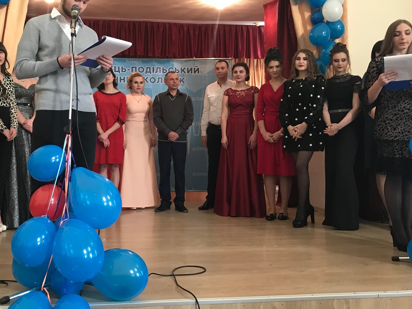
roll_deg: +0.0
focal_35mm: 37
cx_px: 168
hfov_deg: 49.9
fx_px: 440
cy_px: 126
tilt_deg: +2.2
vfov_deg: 38.5
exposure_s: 1/17
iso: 64
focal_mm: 3.99
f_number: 1.8
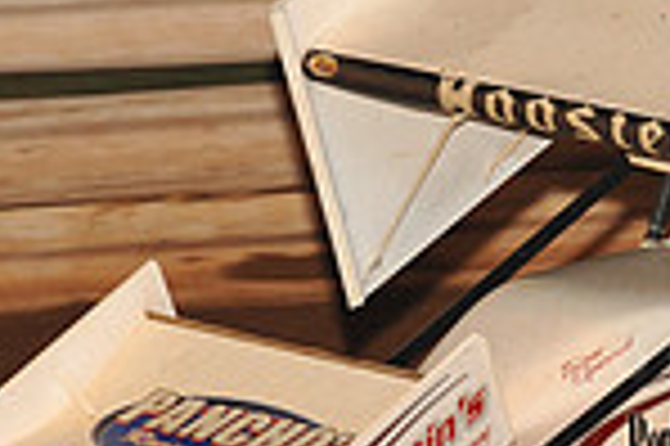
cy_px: 198
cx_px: 679
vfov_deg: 2.4
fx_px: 10504
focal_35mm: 565
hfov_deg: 3.6
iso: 1000
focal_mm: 145
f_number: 6.3
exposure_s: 1/320
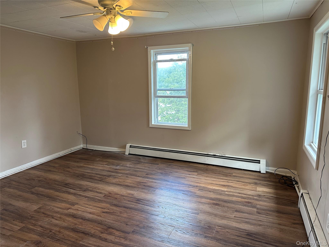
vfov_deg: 56.8
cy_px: 124
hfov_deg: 71.6
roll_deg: +0.5
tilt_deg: -9.7
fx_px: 228
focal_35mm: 24
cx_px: 164
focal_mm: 6.86
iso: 160
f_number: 1.78
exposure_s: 1/120
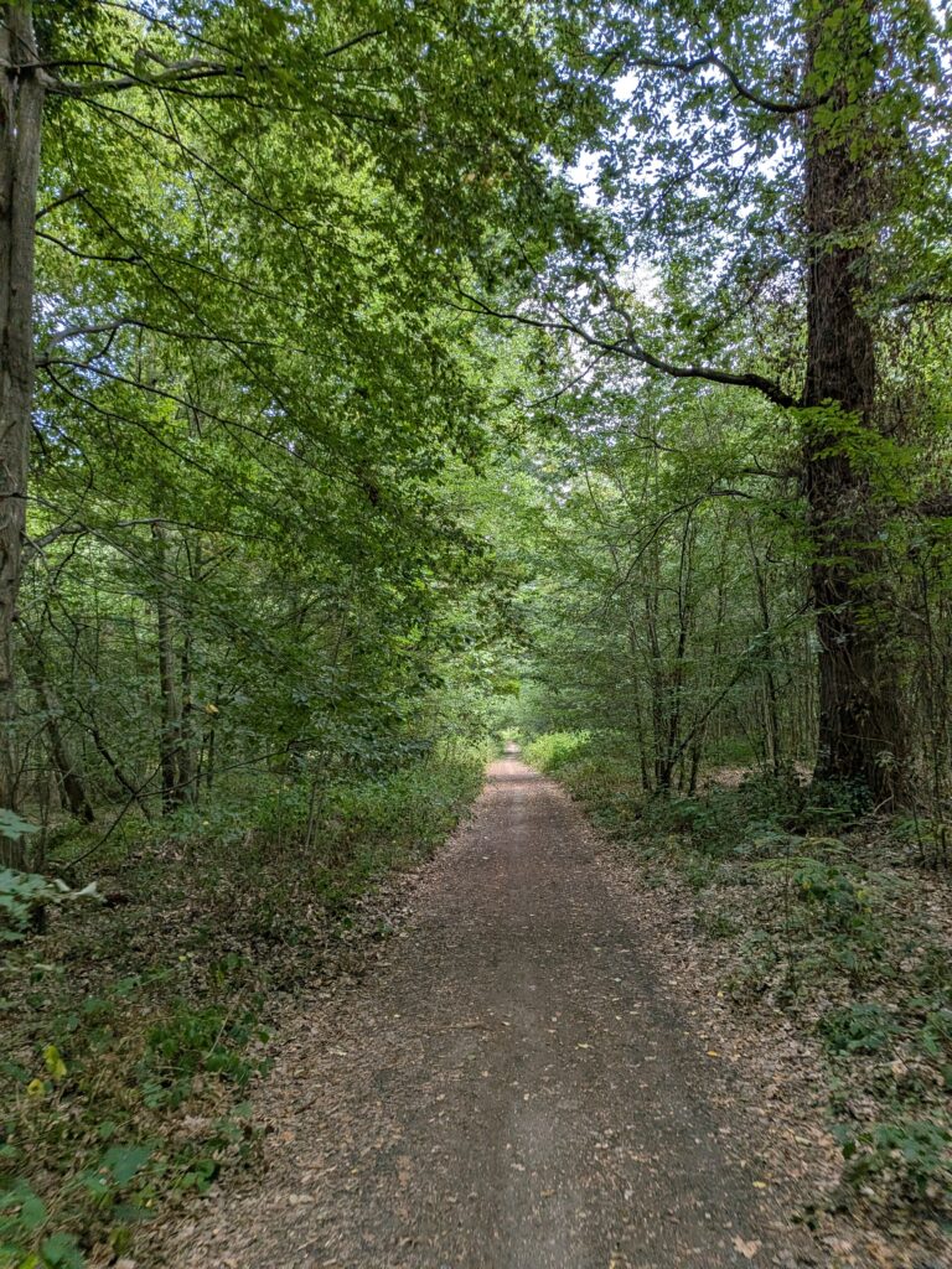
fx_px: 880
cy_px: 634
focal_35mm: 24
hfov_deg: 56.8
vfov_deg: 71.6
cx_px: 476
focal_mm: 4.53
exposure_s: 1/251
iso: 50
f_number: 1.7
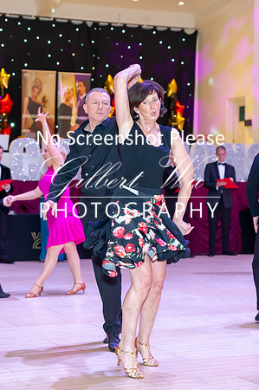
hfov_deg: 15.7
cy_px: 184
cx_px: 107
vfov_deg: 23.5
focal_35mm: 87
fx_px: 936
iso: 1600
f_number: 3
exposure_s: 1/250
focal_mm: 46
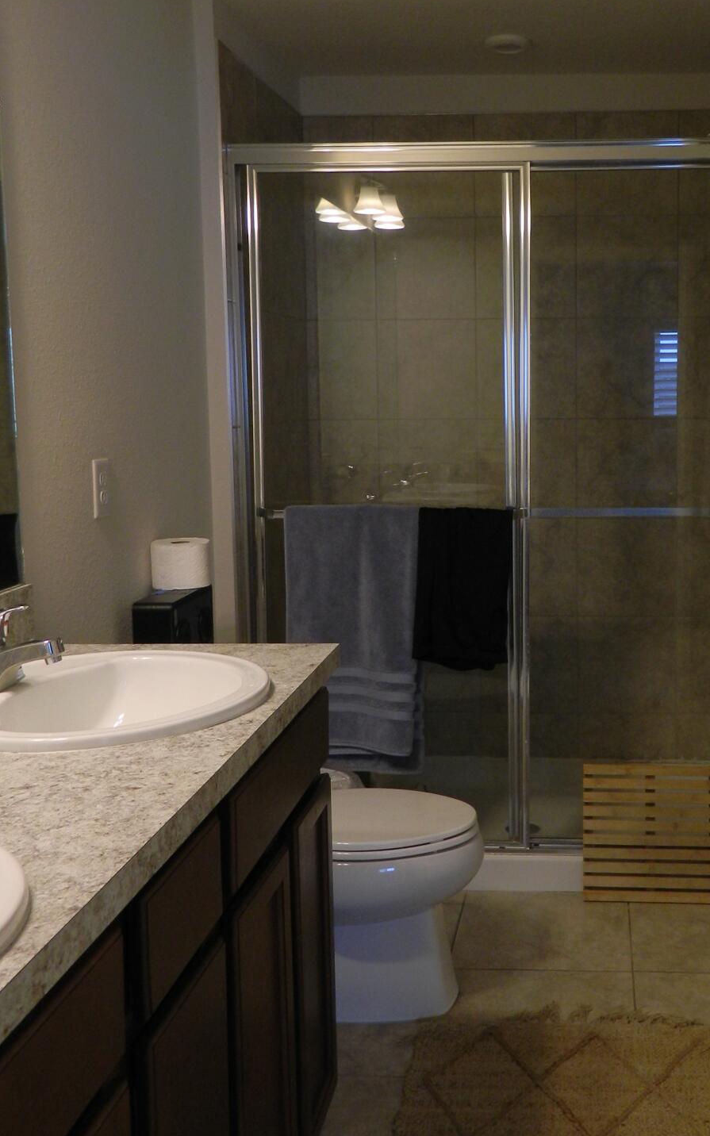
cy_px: 497
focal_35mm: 37
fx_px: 1146
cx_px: 531
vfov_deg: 52.6
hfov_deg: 33.8
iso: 125
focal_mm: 4.5
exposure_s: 1/30
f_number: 3.1
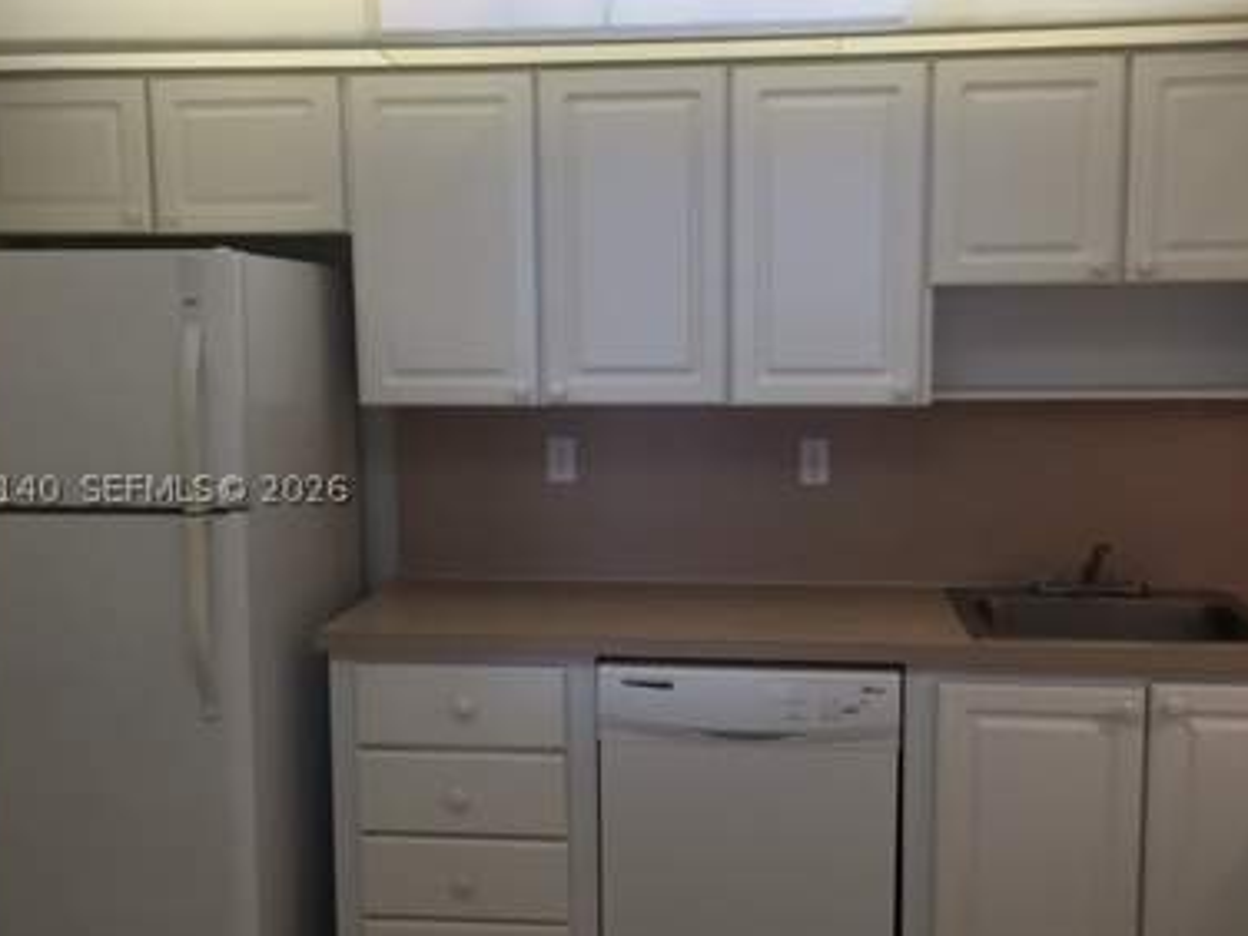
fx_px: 1334
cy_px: 488
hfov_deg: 50.1
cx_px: 647
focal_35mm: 37
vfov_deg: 38.7
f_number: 2.2
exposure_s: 1/40
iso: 32
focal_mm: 4.15
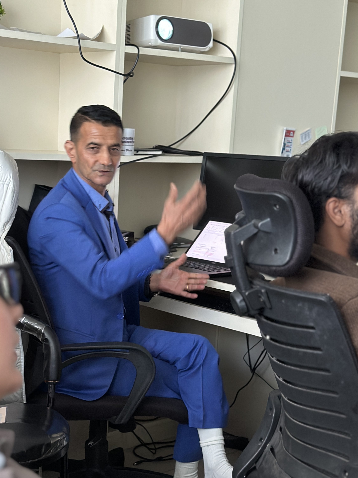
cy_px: 308
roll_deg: -3.1
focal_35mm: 64
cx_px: 134
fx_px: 883
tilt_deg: -11.1
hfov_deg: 22.9
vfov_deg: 30.1
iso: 500
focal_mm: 6.86
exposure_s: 1/40
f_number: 1.78
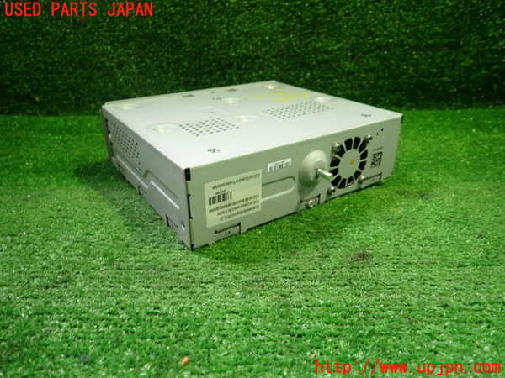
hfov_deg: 69.4
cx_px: 252
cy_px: 189
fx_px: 365
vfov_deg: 54.9
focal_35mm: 25
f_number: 2
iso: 200
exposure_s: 1/50
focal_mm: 4.5
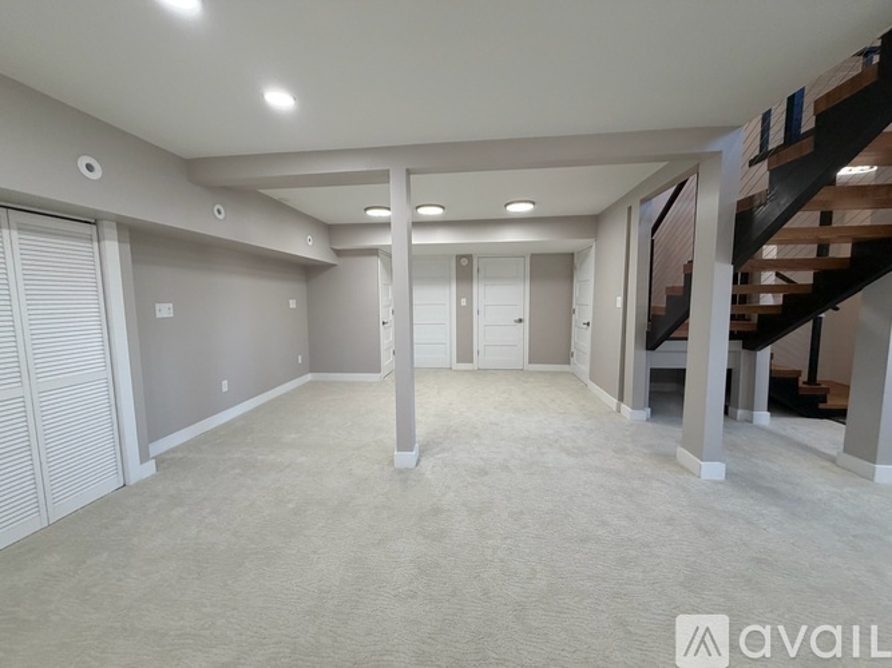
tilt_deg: -5.0
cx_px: 446
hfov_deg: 102.1
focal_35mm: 14
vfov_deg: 85.7
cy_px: 334
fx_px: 361
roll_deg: +1.8
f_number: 2.2
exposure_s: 1/120
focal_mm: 2.22
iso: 200
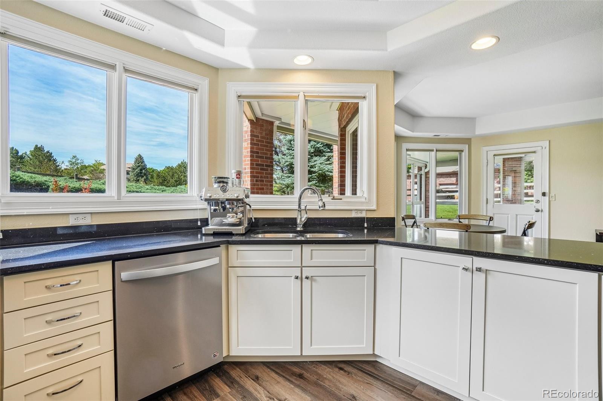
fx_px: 251
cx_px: 302
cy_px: 200
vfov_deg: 77.3
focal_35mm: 15
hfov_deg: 100.4
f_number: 8
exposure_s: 1/60
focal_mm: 10
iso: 400
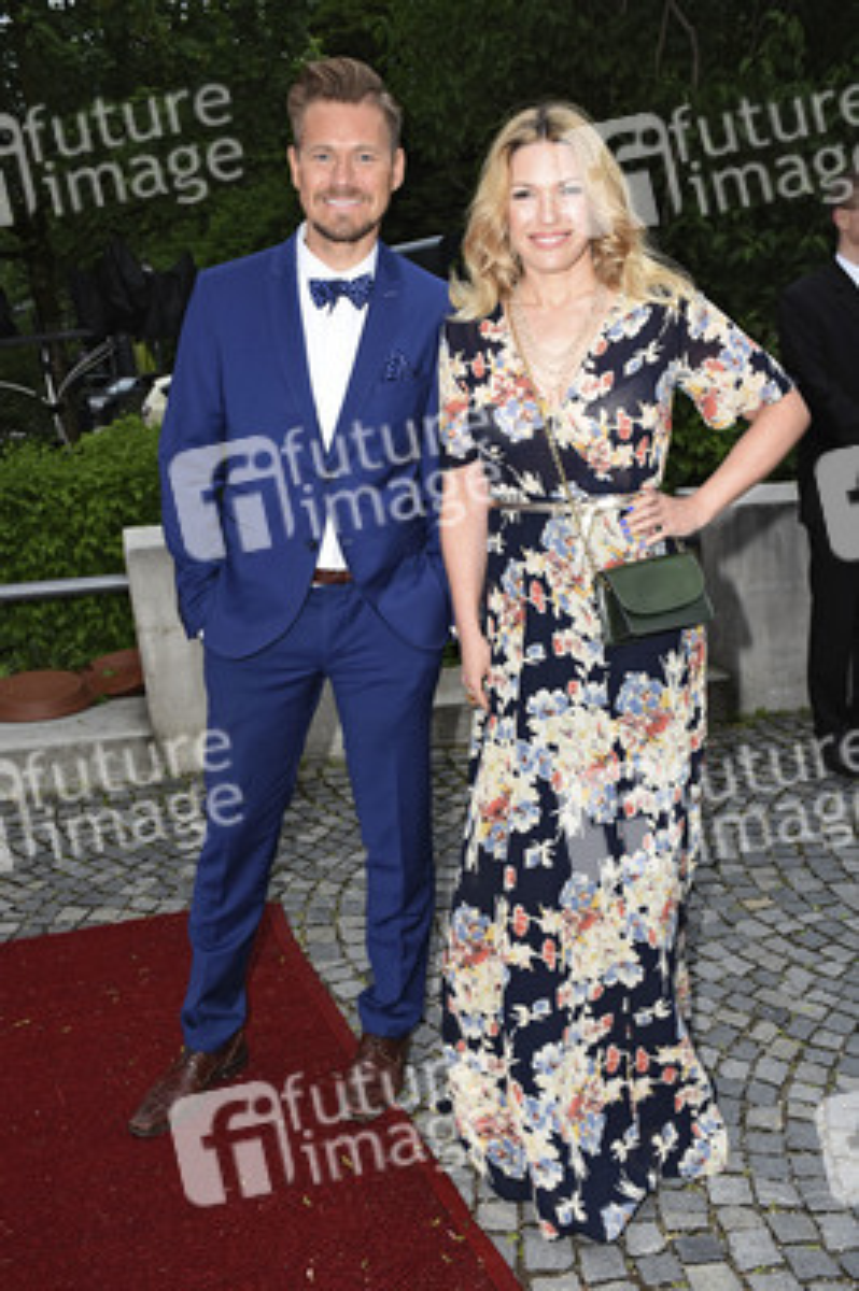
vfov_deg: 55.1
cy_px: 646
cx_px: 430
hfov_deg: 38.3
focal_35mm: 34
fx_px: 1237
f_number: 5.6
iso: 400
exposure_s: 1/60
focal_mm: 23
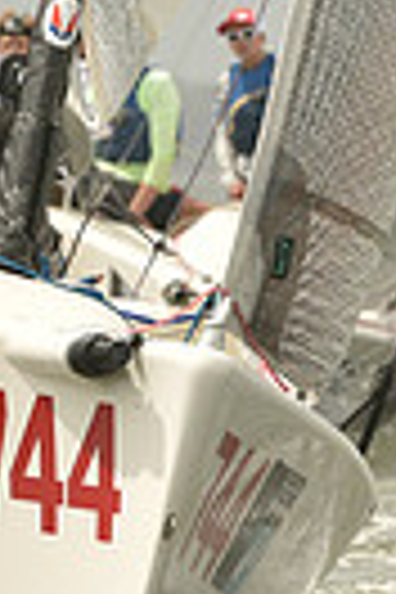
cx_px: 148
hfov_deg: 1.0
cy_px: 110
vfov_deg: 1.6
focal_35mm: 1321
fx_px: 21795
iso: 400
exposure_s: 1/1000
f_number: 11
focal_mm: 300
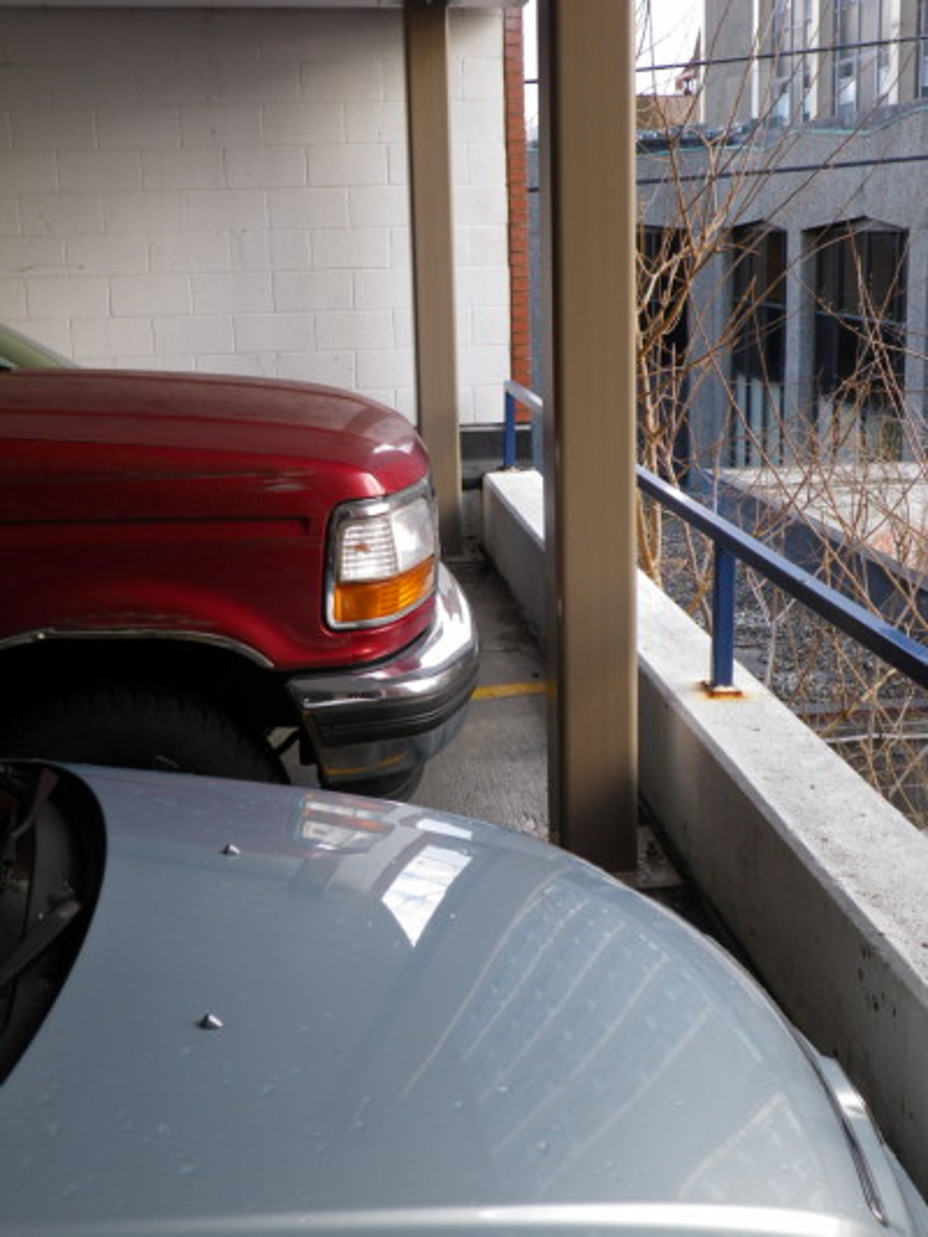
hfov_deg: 31.5
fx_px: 1644
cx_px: 464
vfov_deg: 41.2
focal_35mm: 46
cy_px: 618
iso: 64
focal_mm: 8.2
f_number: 3.3
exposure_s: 1/80
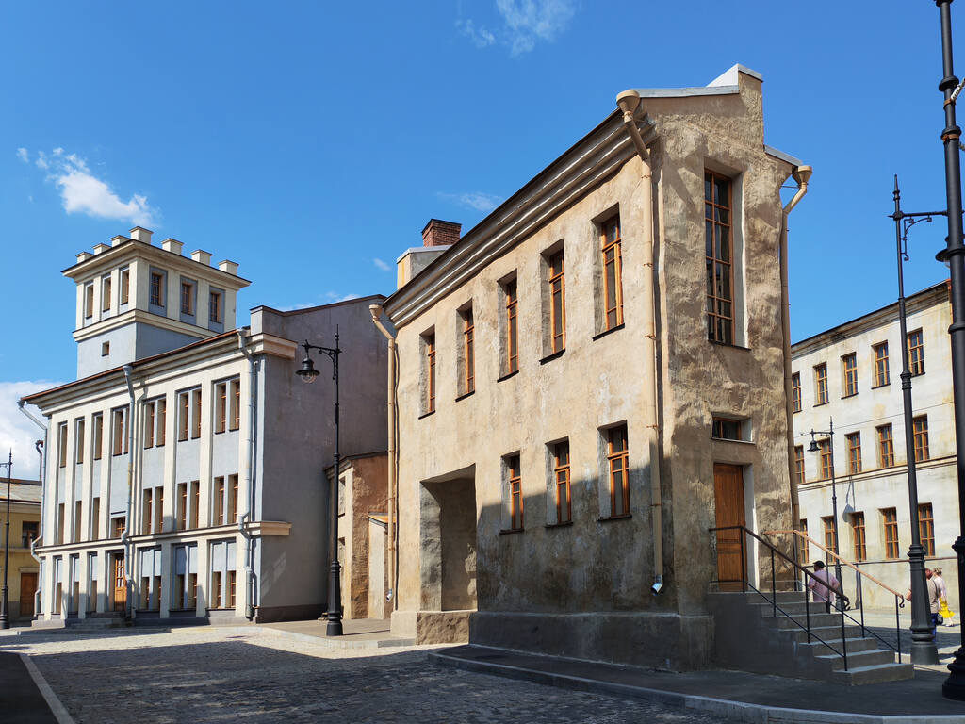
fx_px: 781
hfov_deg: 63.4
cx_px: 482
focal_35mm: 28
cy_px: 362
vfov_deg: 49.7
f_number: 1.9
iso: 50
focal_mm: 6.12
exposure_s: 1/680
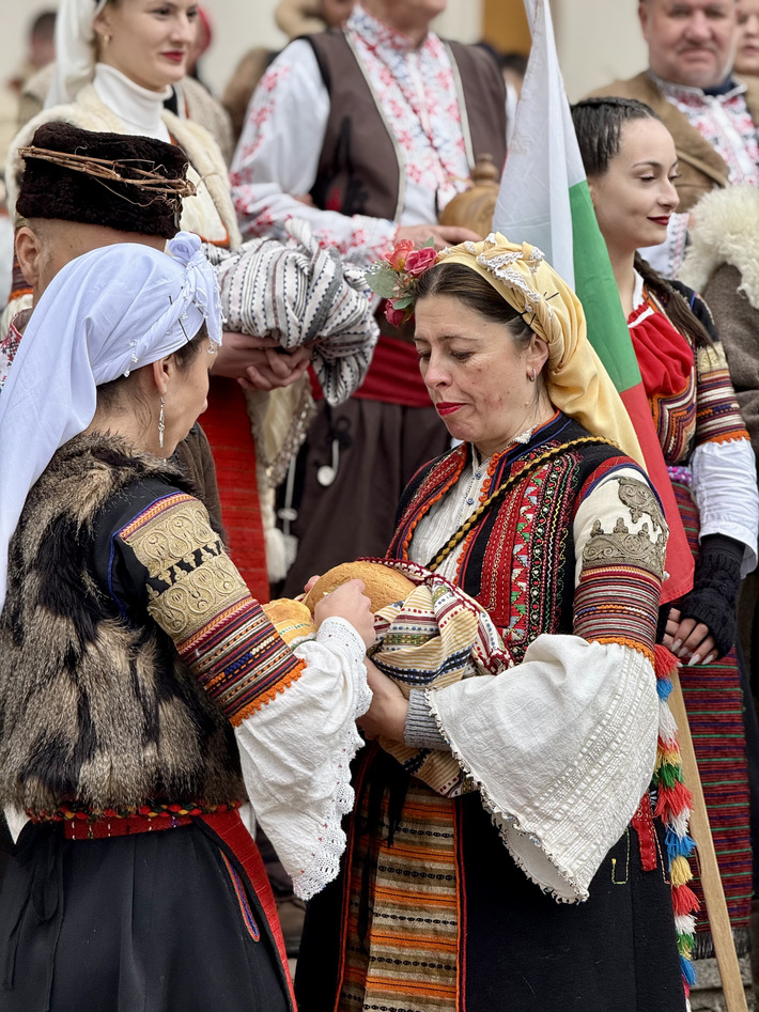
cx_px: 380
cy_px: 506
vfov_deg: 16.4
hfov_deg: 12.3
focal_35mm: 120
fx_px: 3509
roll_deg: -2.2
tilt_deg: -0.9
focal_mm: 15.66
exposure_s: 1/426
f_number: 2.8
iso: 64
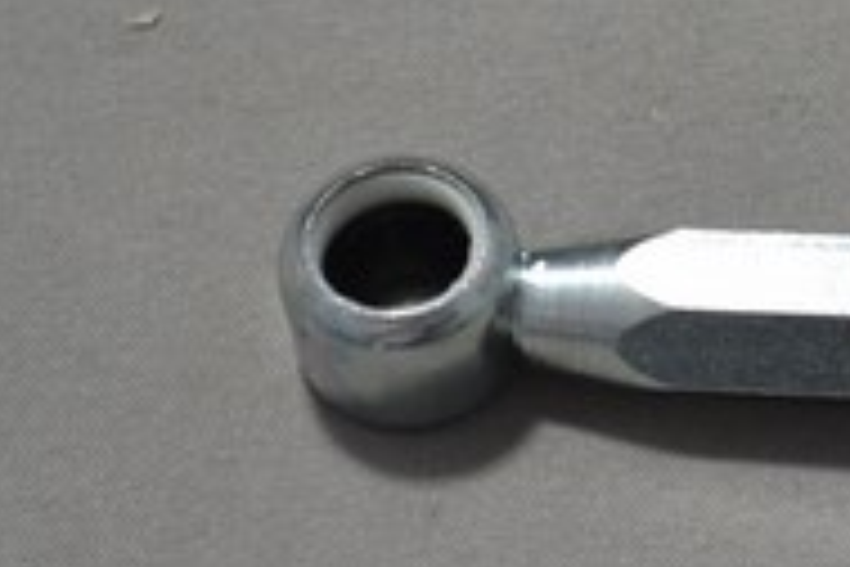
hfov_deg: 6.7
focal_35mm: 304
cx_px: 1340
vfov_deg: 4.5
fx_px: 7177
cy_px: 313
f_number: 5.6
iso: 400
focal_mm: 48
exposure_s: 1/25
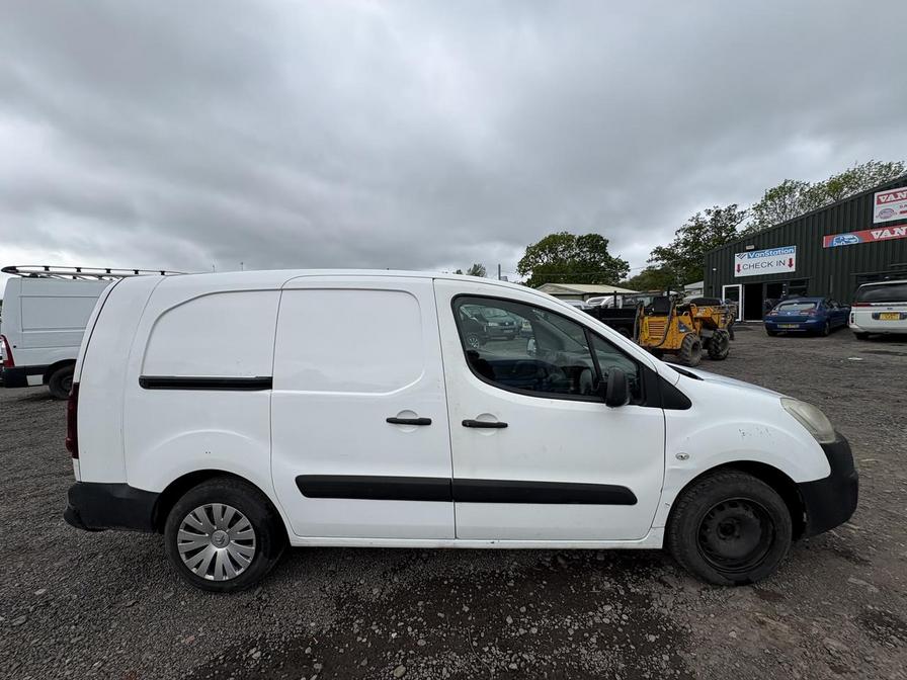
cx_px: 454
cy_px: 340
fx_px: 367
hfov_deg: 102.1
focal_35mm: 14
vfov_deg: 85.7
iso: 50
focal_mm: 2.22
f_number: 2.2
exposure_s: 1/1789
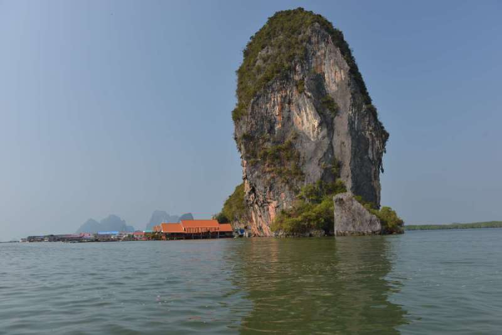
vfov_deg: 53.2
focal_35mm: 24
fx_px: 335
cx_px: 251
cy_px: 168
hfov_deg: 73.7
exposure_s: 1/160
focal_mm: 24
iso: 100
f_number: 6.3
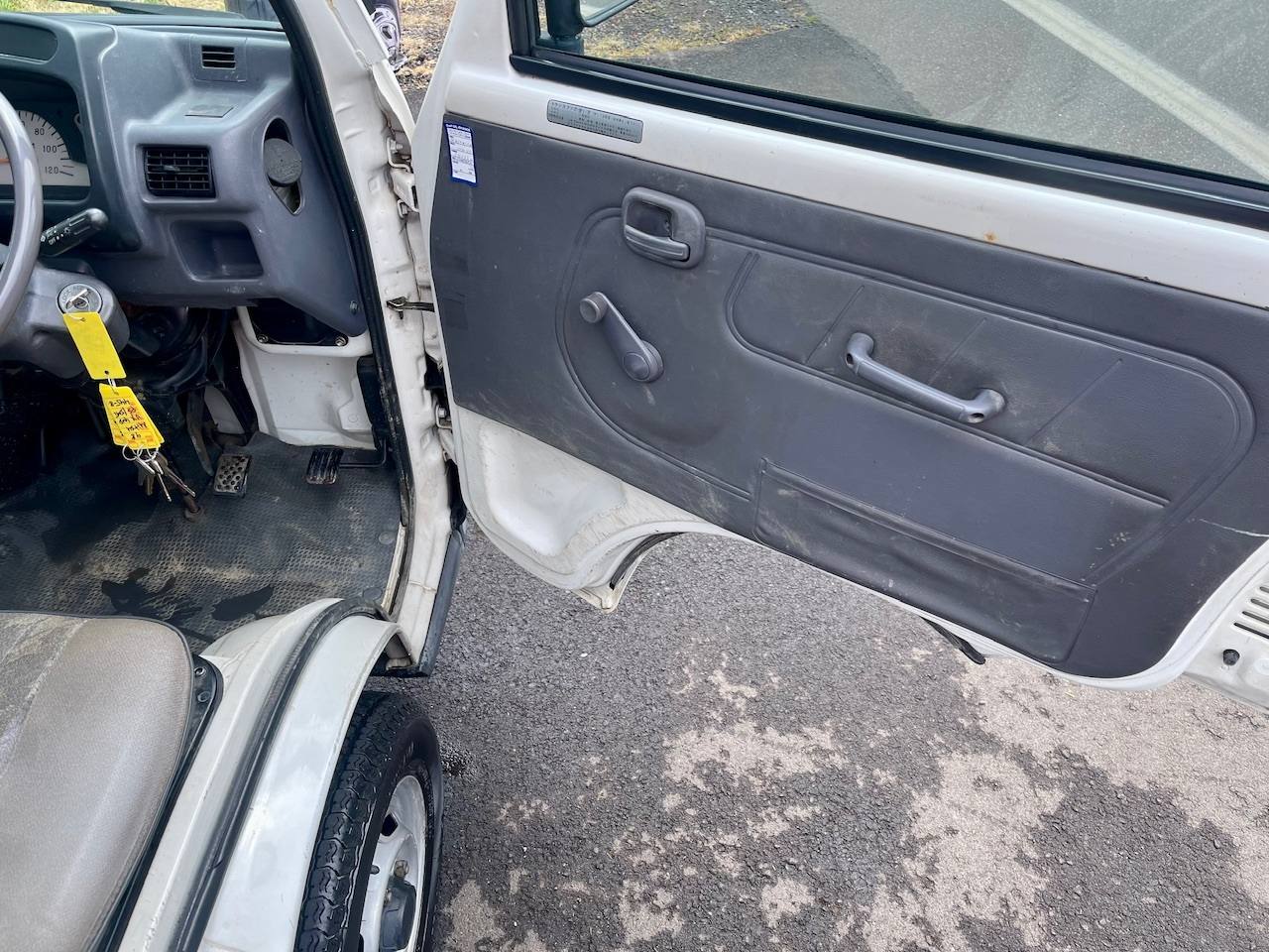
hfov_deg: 69.4
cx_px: 634
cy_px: 476
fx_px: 916
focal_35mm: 25
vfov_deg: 54.9
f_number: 1.6
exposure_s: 1/786
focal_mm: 5.1
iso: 32
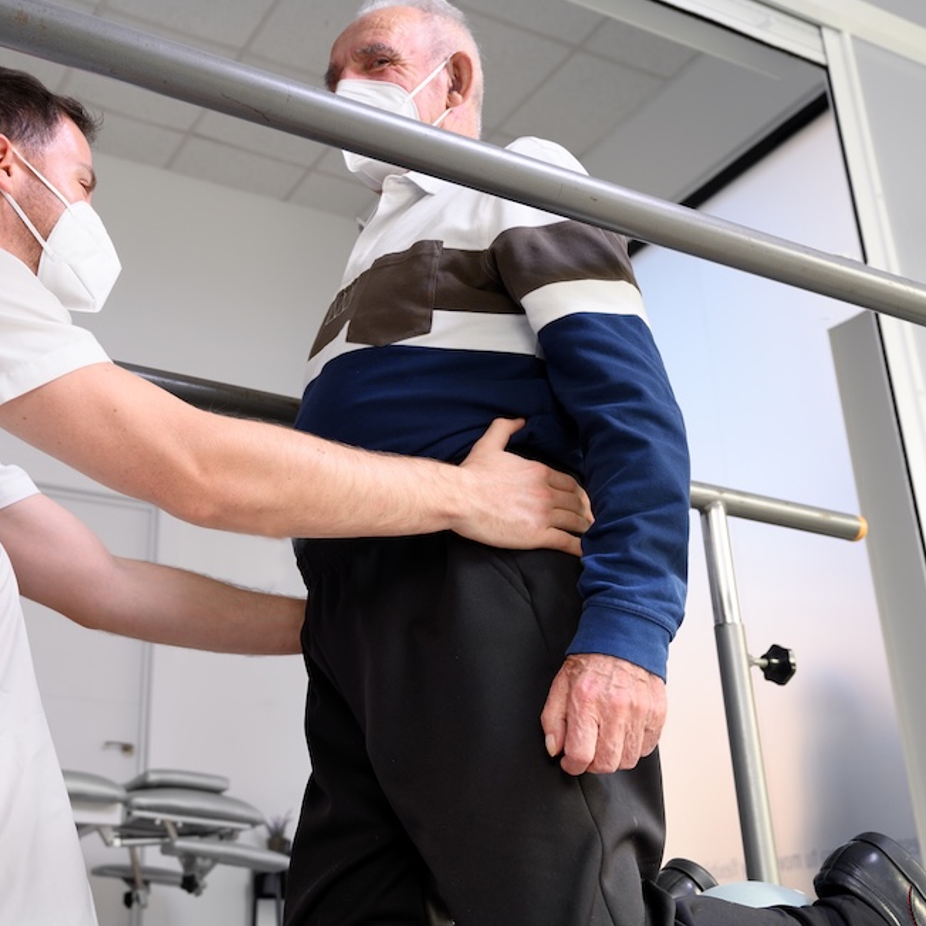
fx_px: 1301
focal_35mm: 43
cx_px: 291
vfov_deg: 39.2
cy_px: 467
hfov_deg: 38.6
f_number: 4.5
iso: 125
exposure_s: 1/200
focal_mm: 33
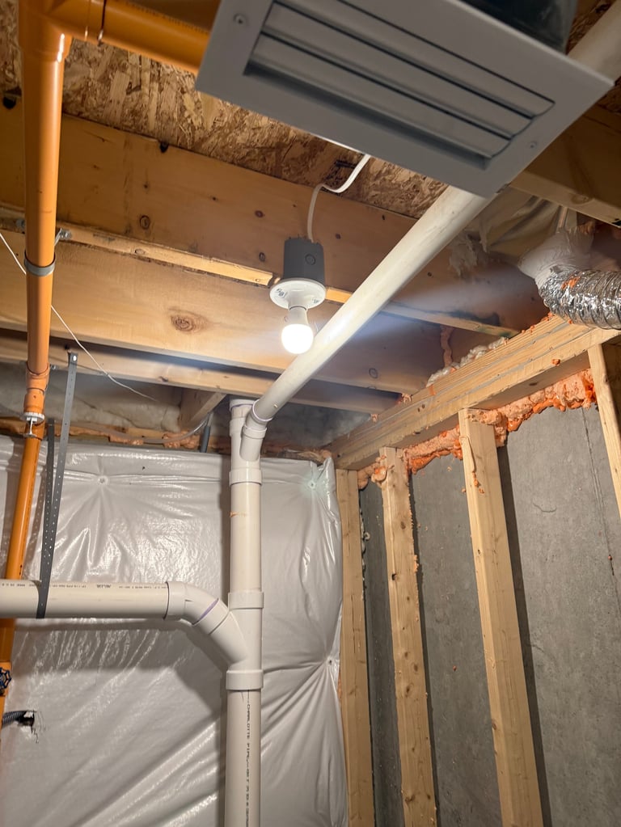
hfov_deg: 56.8
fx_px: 574
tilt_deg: +23.1
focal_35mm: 24
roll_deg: +3.9
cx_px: 310
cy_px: 414
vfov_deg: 71.6
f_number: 1.78
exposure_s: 1/60
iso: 200
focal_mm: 6.76
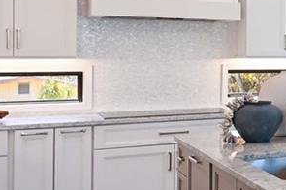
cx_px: 501
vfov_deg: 17.7
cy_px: 37
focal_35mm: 76
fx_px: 603
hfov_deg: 20.1
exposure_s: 1/50
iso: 800
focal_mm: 14
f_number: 8
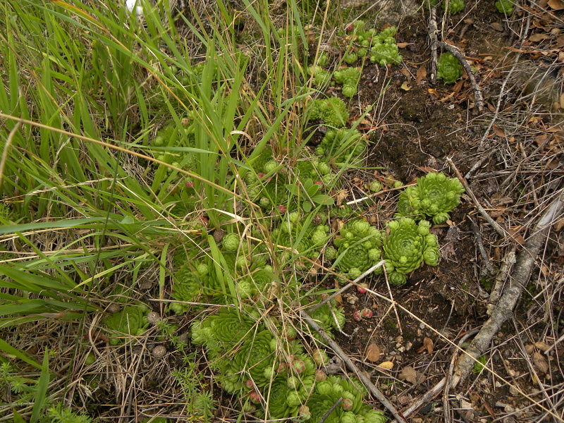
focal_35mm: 29
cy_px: 212
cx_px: 282
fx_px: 472
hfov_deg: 61.7
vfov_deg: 48.2
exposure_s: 1/160
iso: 100
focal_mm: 5.2
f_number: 2.8
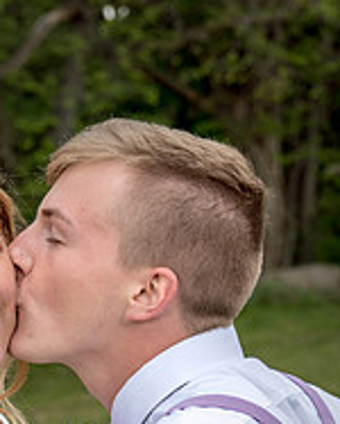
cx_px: 14
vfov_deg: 12.0
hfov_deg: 9.7
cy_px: 472
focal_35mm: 158
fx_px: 1984
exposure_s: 1/80
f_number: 6.3
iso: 100
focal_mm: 70
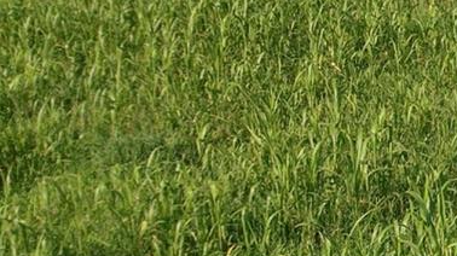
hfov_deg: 15.6
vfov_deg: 9.6
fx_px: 1514
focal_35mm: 125
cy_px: 30
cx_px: 715
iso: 100
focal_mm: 8.38
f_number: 2.8
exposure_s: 1/2000
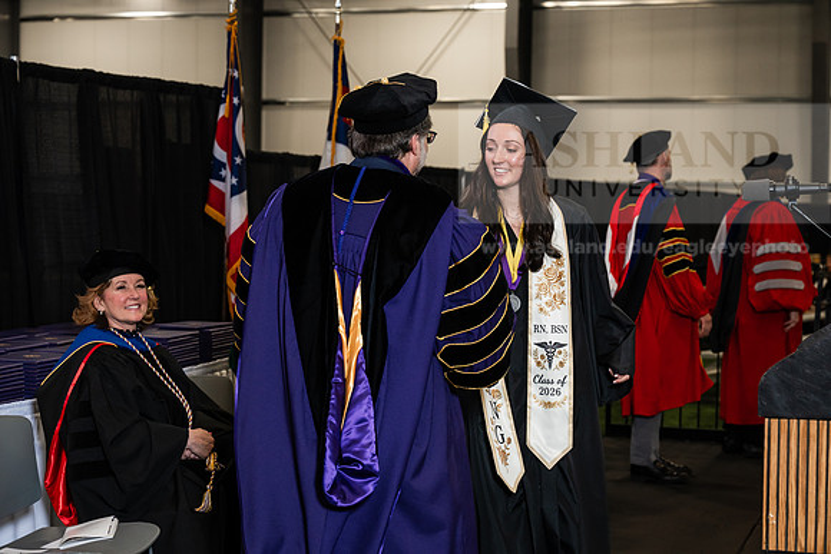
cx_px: 416
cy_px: 277
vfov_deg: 19.5
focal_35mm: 70
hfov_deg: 28.8
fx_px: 1616
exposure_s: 1/200
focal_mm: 70
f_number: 5
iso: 1250
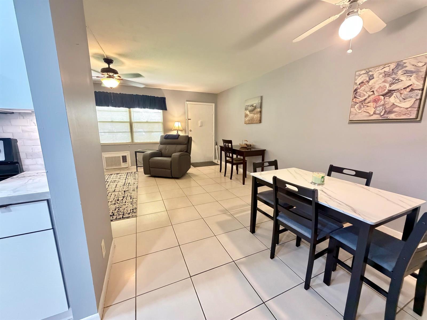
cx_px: 214
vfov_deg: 85.7
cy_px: 160
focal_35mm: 14
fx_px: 173
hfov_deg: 102.1
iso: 640
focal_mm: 2.22
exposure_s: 1/60
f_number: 2.2
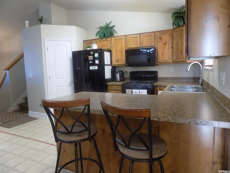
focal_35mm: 23
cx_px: 115
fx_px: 153
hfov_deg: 73.9
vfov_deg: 58.9
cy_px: 86
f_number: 3.1
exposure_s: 1/30
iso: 360
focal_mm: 4
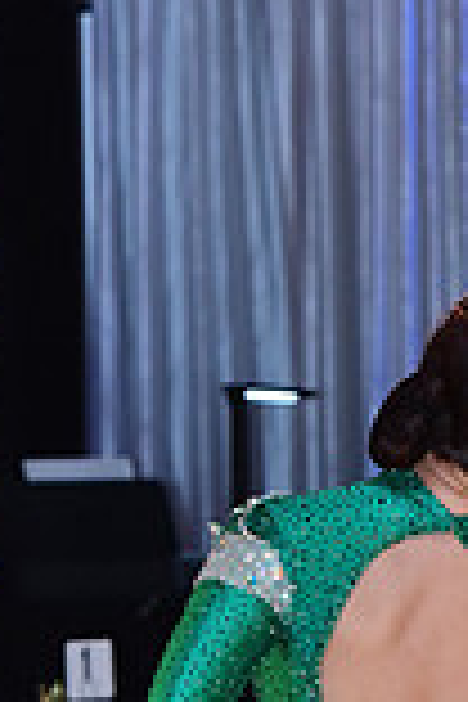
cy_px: 927
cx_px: 803
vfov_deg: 4.5
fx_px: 8852
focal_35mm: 454
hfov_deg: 3.0
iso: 2000
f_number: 5
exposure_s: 1/250
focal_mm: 122
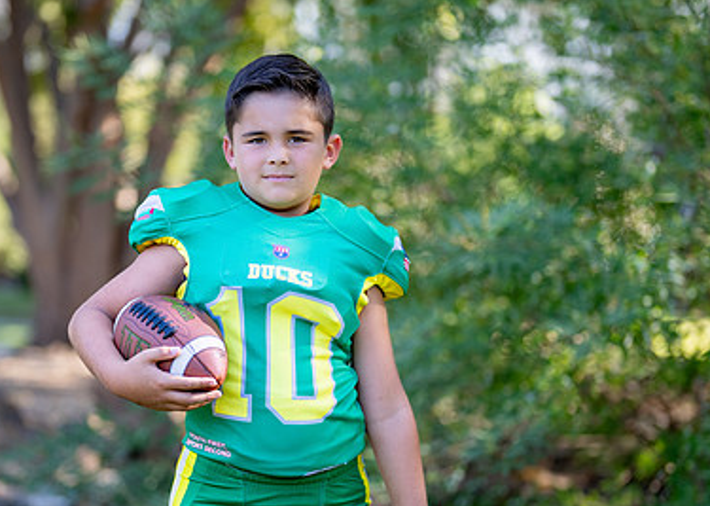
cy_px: 337
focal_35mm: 90
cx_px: 300
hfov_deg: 22.1
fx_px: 1813
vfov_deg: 15.8
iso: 100
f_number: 1.2
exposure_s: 1/1000
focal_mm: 50
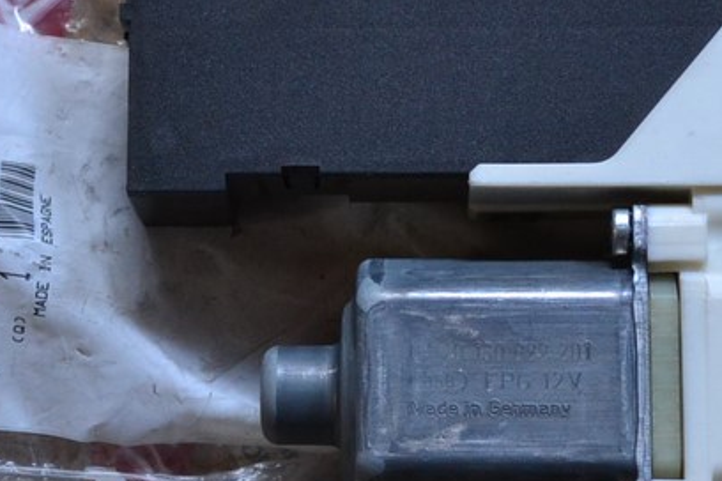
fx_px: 2988
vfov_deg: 9.2
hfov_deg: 13.8
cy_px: 198
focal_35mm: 149
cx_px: 264
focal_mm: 30
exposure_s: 1/60
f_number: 4.5
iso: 1000
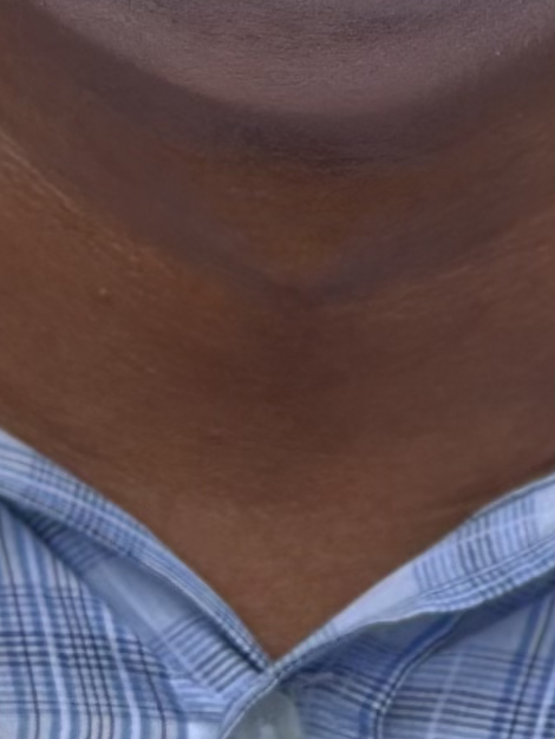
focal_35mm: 309
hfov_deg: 4.8
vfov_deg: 6.3
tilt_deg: -1.2
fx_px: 6601
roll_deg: +0.0
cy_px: -292
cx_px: 273
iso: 80
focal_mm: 6.86
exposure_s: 1/1497
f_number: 1.78
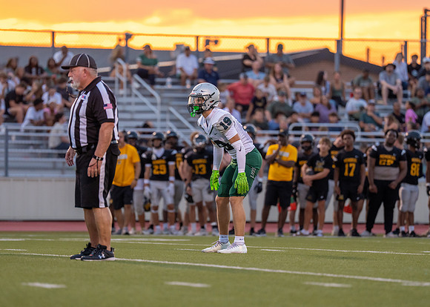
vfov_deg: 5.1
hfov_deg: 7.1
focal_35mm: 283
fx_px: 3450
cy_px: 160
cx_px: 193
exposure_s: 1/1000
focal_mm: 200
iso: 1250
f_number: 2.8
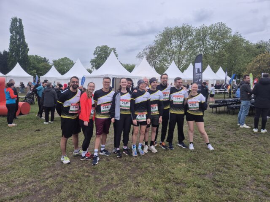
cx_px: 135
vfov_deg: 58.9
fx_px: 179
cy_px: 101
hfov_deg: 73.9
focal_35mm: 23
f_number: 1.8
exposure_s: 1/233
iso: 25
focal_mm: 5.4
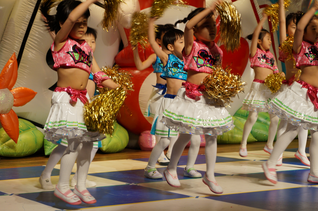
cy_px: 106
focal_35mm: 82
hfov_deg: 24.6
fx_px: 728
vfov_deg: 16.5
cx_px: 159
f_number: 5.6
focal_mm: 55
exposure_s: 1/100
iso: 320
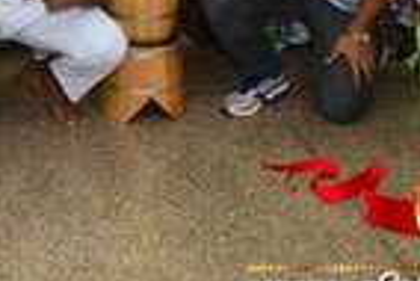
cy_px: -98
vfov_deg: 13.8
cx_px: 0
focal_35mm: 95
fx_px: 1109
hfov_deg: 20.7
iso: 1600
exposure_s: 1/160
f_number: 3.5
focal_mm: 20
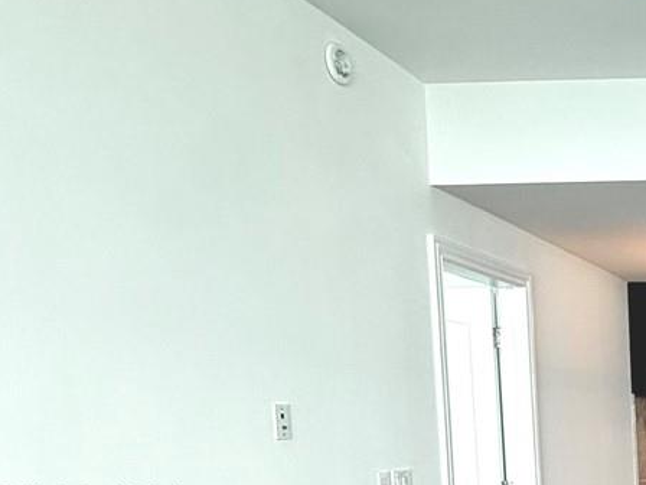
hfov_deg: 29.1
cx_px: 887
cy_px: 501
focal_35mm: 50
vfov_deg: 27.2
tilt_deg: -5.5
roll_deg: +1.0
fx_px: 933
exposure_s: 1/120
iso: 80
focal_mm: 2.22
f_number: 2.2
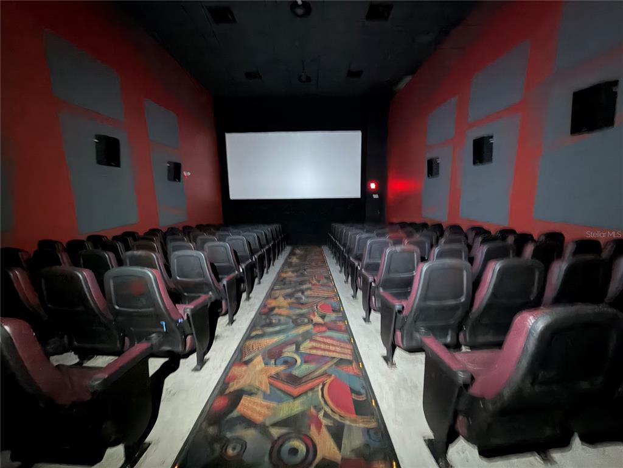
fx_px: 252
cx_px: 312
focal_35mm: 14
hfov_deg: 102.1
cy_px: 234
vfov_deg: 85.7
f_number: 2.2
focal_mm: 2.22
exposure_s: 1/4
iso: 2000
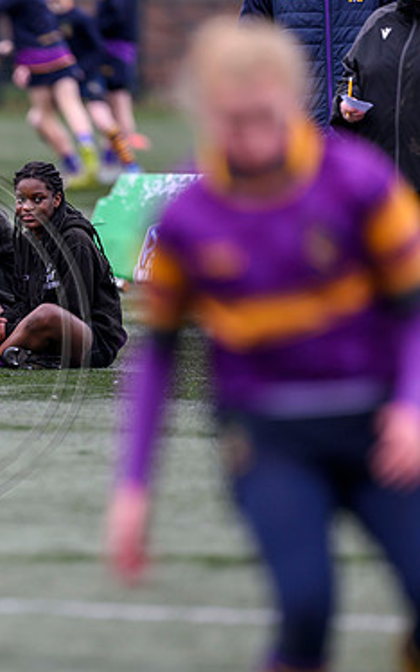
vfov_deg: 3.1
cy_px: 369
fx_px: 12389
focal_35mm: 677
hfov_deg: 1.9
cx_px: -131
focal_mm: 400
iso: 500
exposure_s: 1/1250
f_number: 3.2
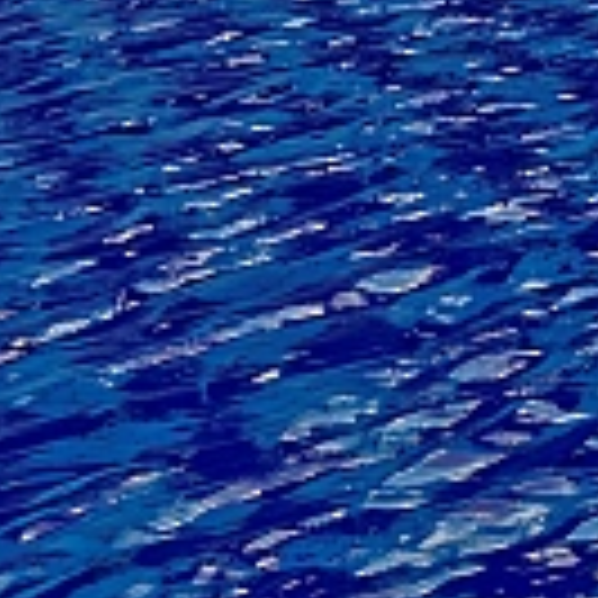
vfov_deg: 14.3
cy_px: -528
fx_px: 2052
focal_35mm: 105
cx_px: 1861
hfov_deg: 10.6
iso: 100
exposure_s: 1/60
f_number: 8
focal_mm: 16
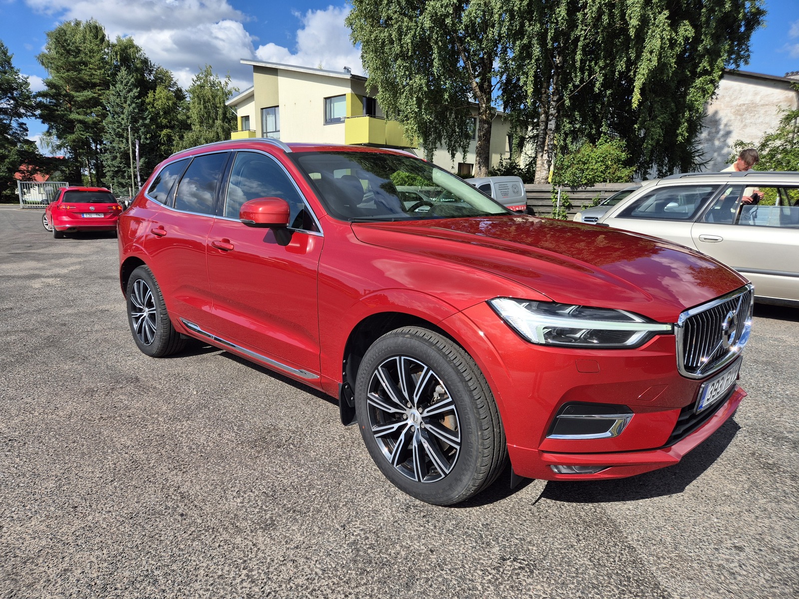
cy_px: 300
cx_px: 400
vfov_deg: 58.9
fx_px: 531
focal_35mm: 23
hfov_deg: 73.9
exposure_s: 1/2004
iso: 25
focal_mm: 5.4
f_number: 1.8
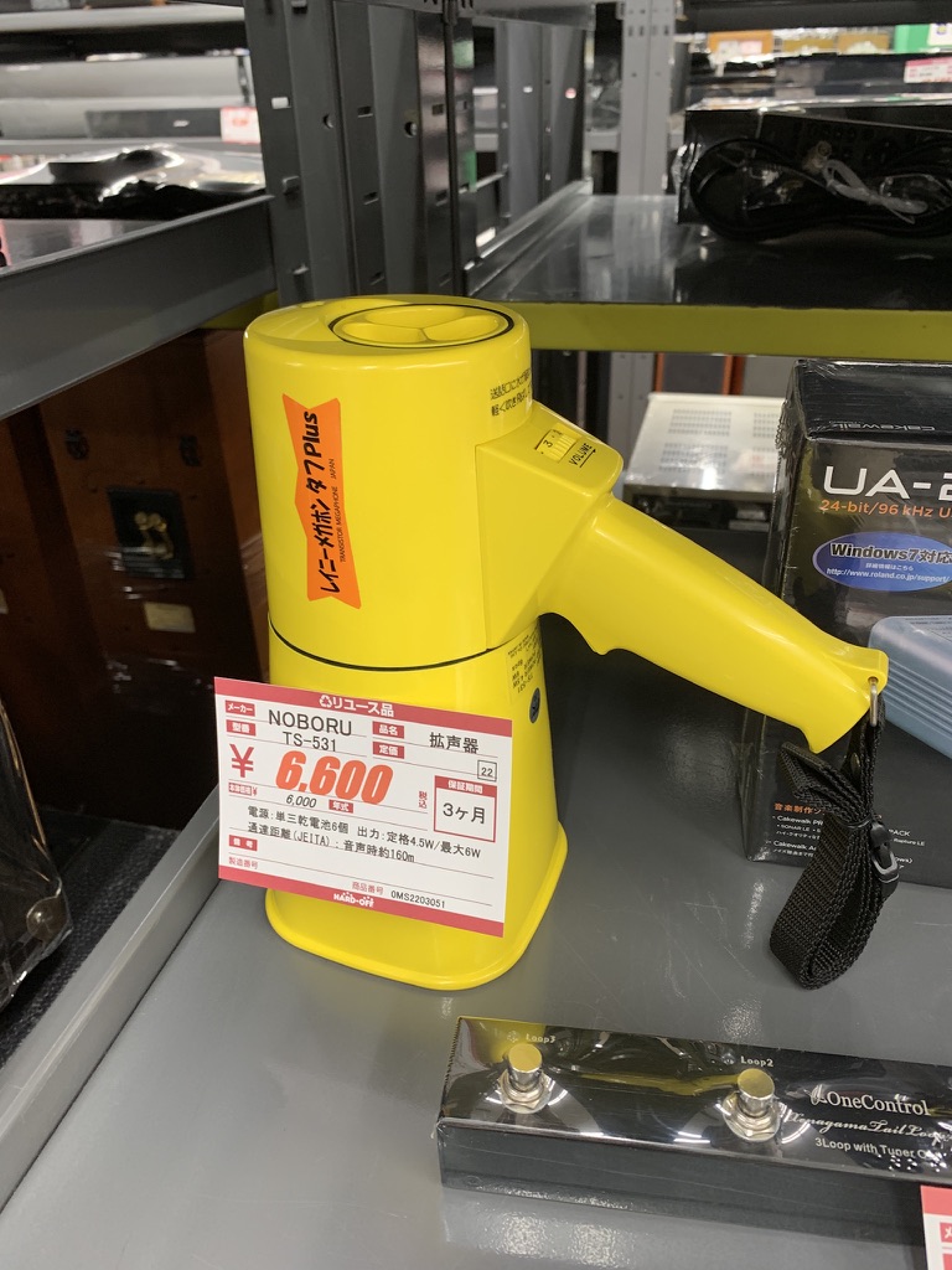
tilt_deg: -29.1
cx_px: 476
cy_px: 635
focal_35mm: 26
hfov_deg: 53.1
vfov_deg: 67.3
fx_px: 953
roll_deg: +1.8
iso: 125
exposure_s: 1/60
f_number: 1.8
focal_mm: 4.25
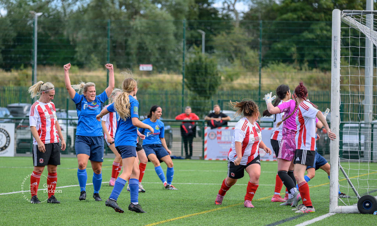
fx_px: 2214
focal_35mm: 218
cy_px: 101
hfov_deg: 9.7
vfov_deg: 5.9
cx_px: 188
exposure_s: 1/2000
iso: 1250
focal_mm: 200
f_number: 5
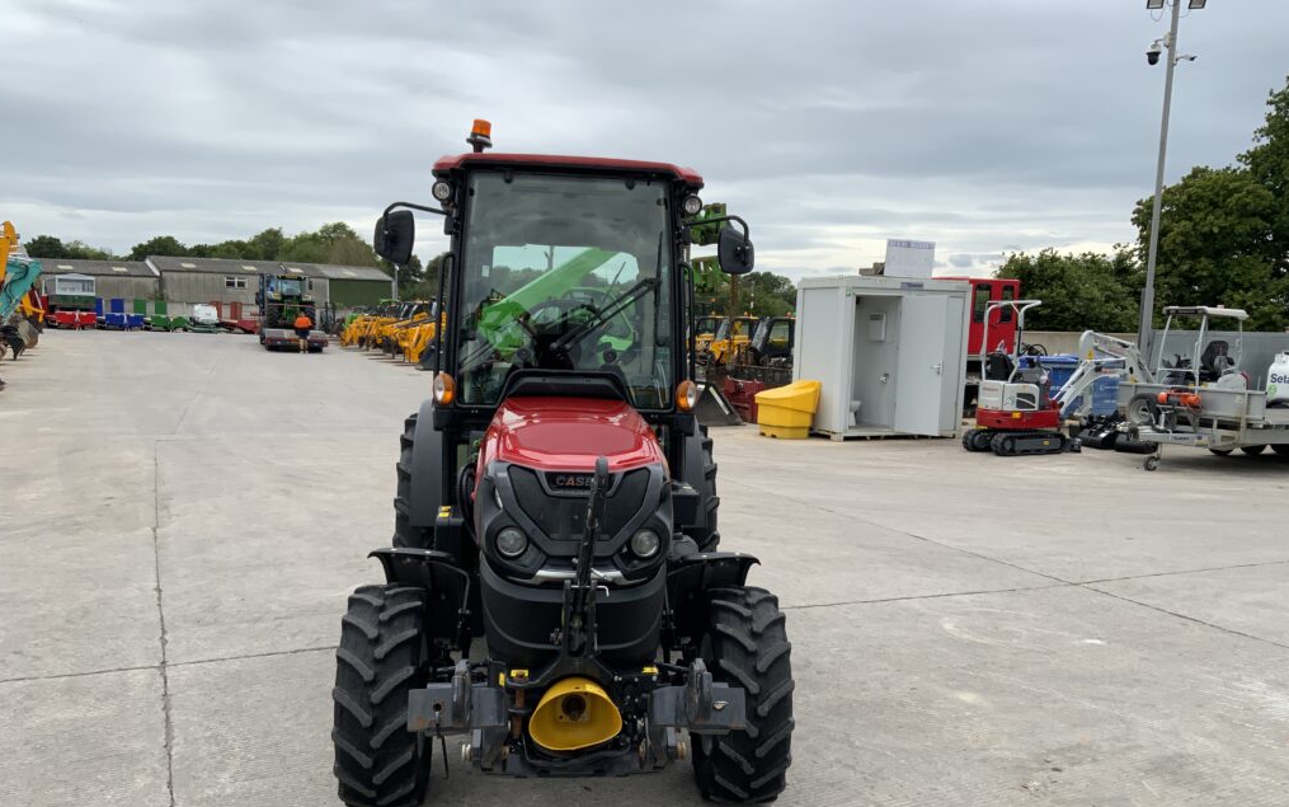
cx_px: 643
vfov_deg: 40.4
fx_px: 1089
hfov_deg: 61.2
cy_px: 485
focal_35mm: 31
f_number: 1.8
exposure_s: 1/1055
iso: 16
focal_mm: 3
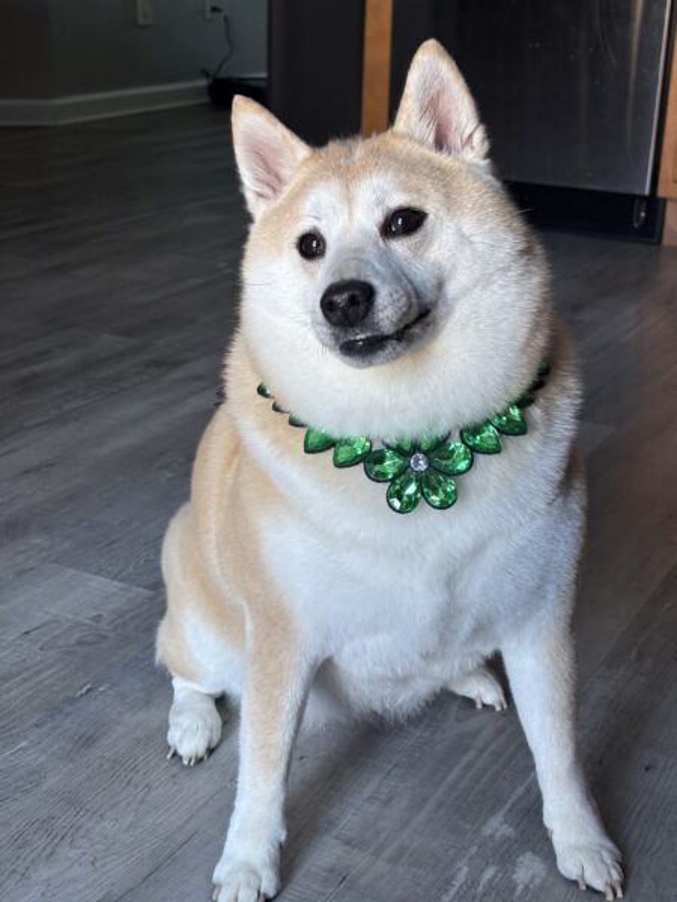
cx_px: 338
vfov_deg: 36.8
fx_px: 1356
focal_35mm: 52
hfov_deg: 28.0
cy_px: 451
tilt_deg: -21.1
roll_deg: -2.3
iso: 64
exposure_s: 1/60
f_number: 1.6
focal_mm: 5.96
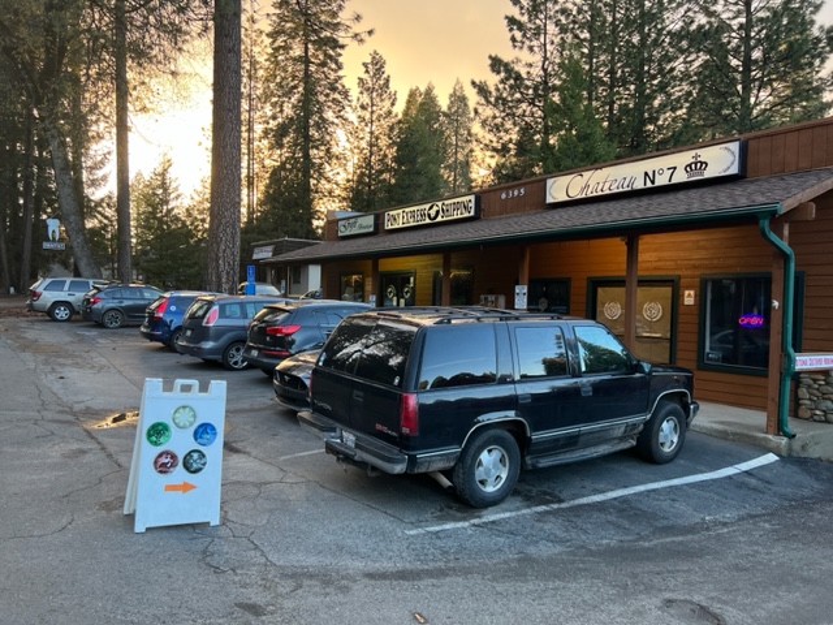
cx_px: 416
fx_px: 626
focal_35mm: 26
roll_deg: -2.4
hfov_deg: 67.3
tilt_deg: -1.7
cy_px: 312
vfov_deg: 53.1
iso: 64
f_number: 1.5
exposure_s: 1/131
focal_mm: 5.7
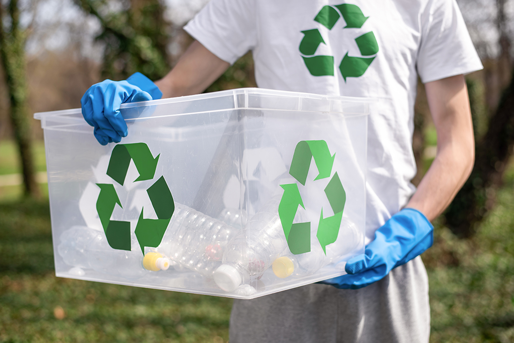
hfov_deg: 39.6
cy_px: 172
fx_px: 714
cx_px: 257
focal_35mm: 50
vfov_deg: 27.0
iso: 64
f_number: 2.8
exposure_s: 1/800
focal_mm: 50
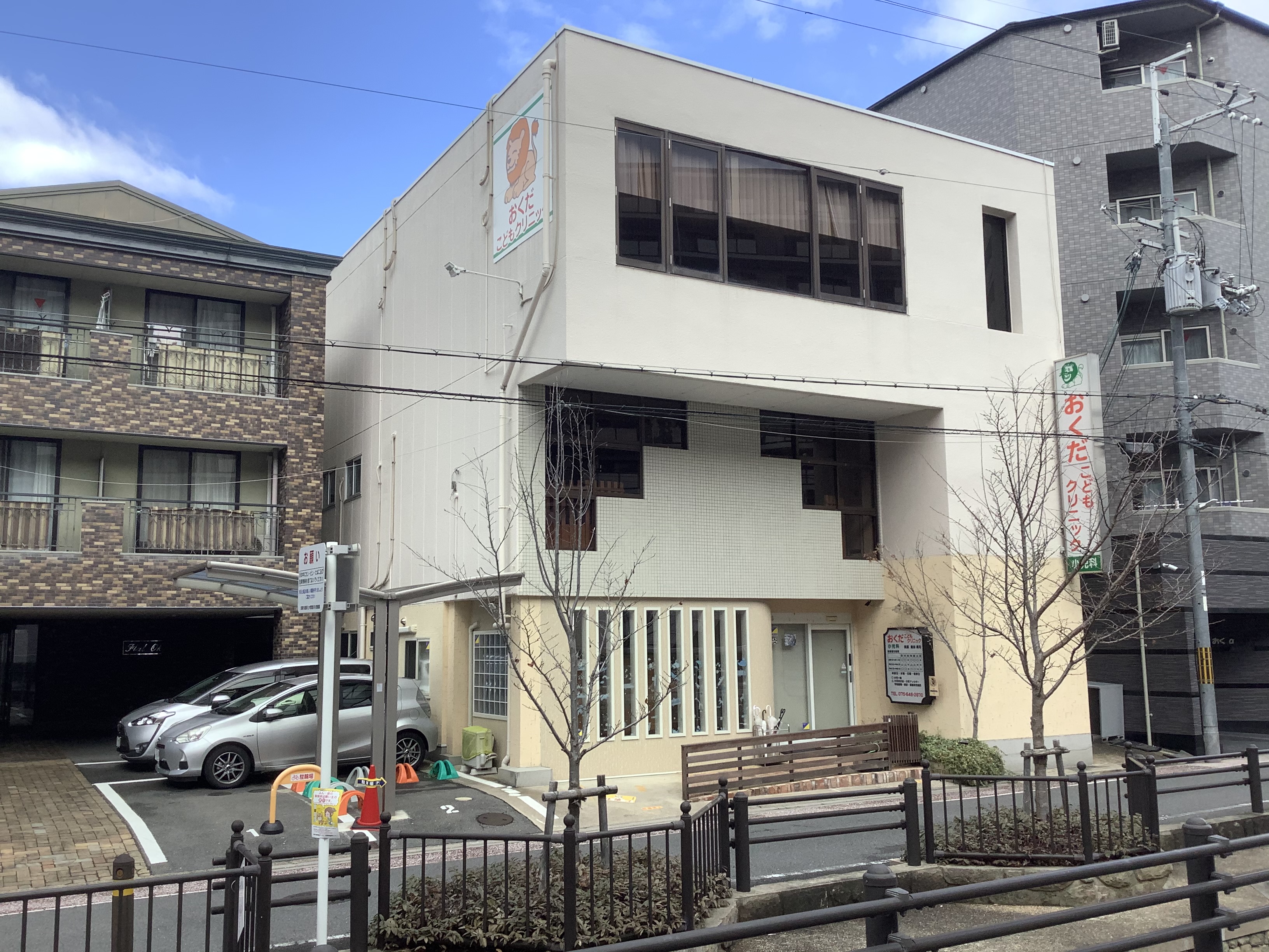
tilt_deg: +9.2
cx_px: 634
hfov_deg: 58.4
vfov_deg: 45.4
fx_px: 1136
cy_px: 476
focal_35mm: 31
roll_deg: +0.2
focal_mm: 3.3
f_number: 2.4
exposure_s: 1/497
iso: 25
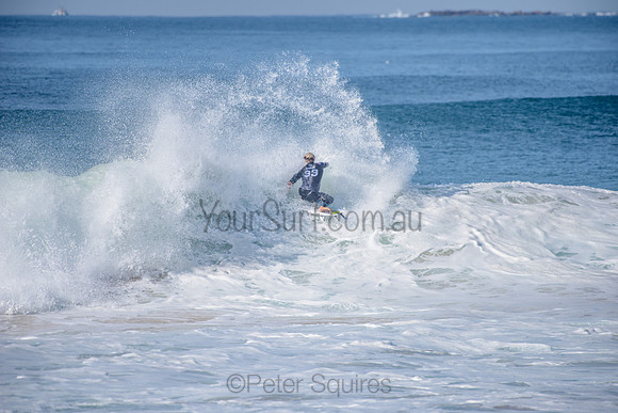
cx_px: 309
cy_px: 206
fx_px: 8585
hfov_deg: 4.1
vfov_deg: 2.8
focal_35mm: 500
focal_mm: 500
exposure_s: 1/2500
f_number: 5.6
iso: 180
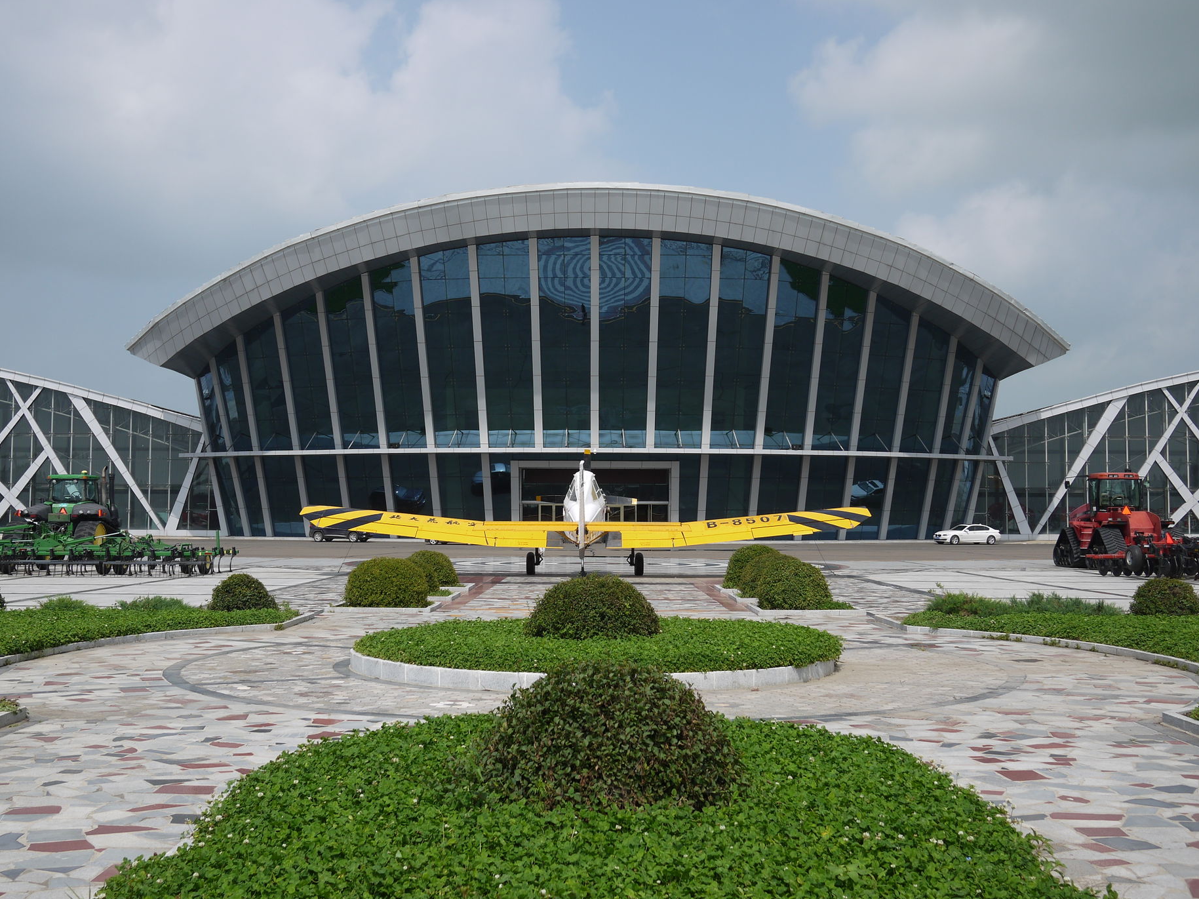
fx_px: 1454
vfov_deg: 34.3
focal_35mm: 42
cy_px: 434
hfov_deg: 44.8
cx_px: 576
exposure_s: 1/1000
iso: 100
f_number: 5
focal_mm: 20
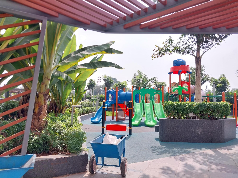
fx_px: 179
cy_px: 89
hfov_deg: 67.3
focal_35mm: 26
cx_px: 119
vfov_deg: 53.1
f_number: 1.8
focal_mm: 4
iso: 20
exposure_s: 1/401
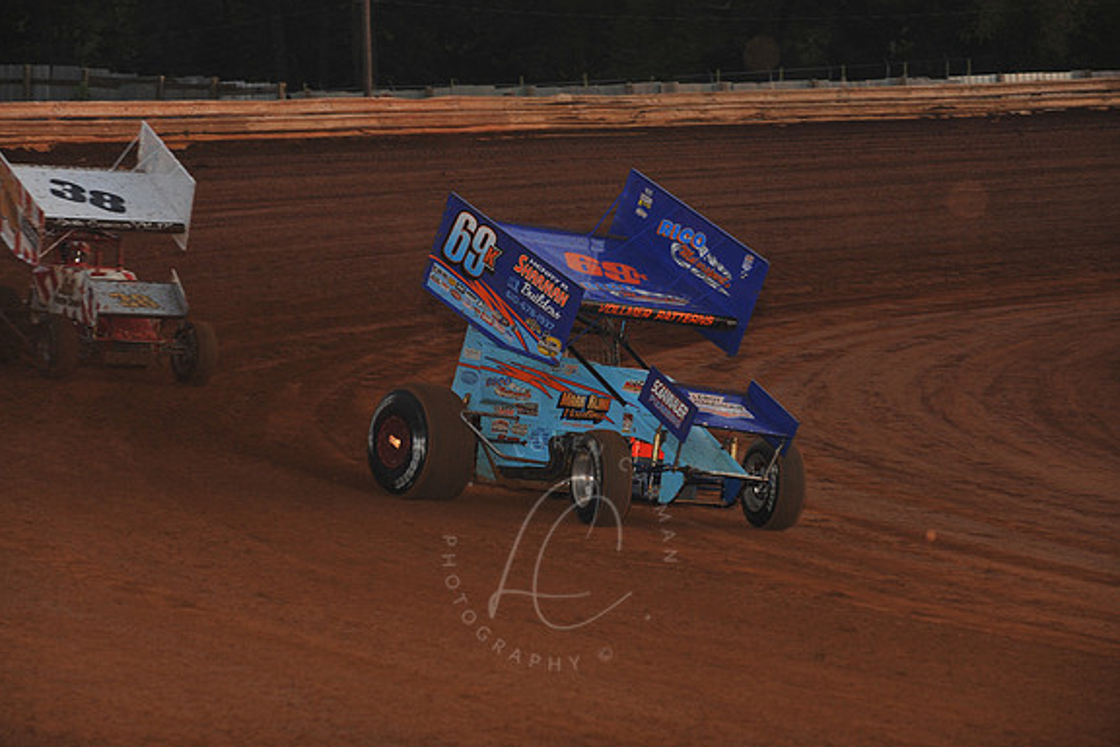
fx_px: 4853
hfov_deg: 13.2
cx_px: 558
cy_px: 374
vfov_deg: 8.8
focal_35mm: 156
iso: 800
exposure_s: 1/320
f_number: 7.1
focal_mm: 155
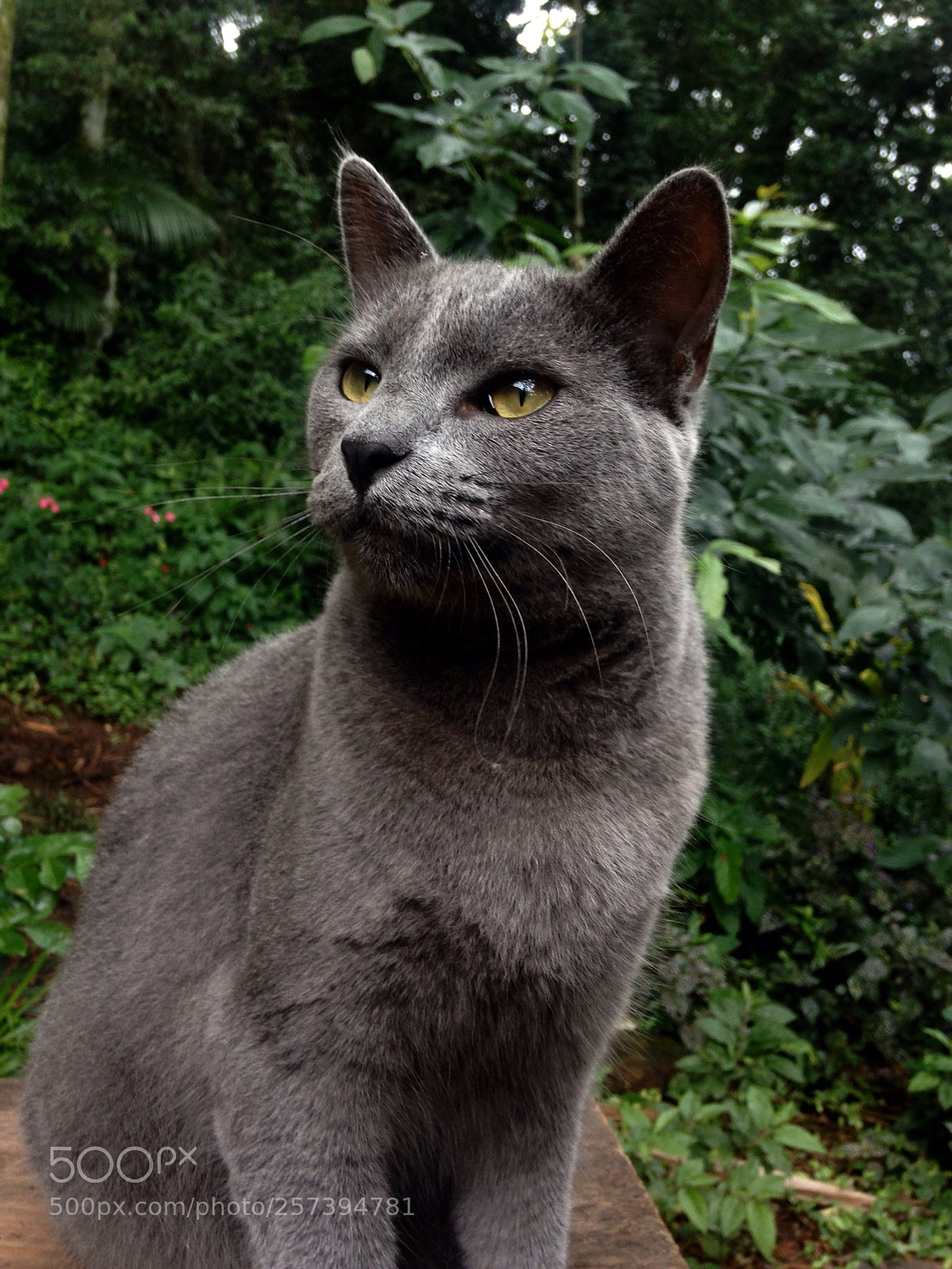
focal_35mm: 33
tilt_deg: -9.8
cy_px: 634
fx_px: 1210
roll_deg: +0.7
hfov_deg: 42.9
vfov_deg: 55.4
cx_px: 476
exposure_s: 1/60
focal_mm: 4.12
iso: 50
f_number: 2.4
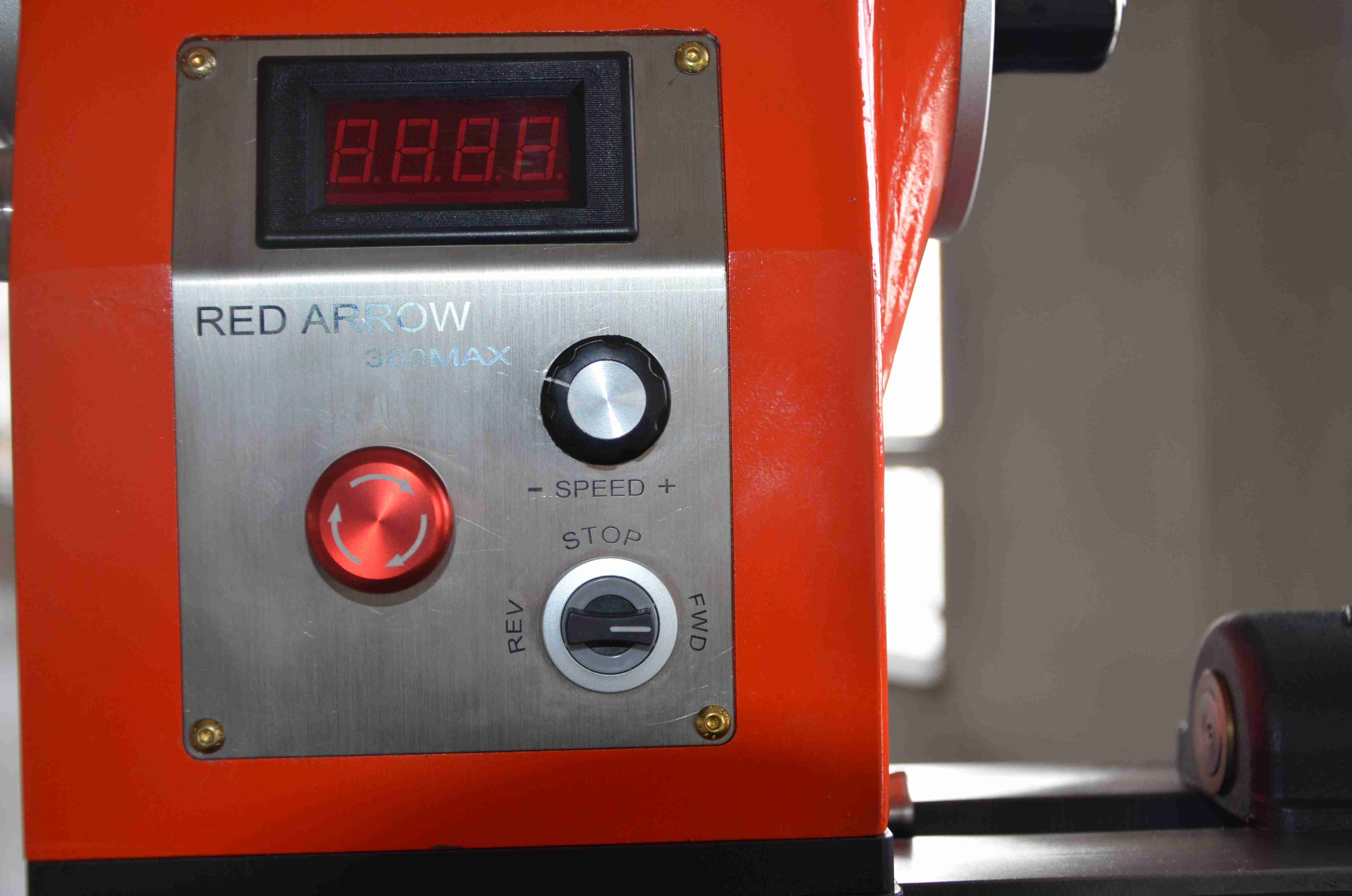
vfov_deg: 22.5
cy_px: 448
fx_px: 2249
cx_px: 676
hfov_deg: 33.5
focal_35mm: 60
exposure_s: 1/60
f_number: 4.5
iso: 500
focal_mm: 40
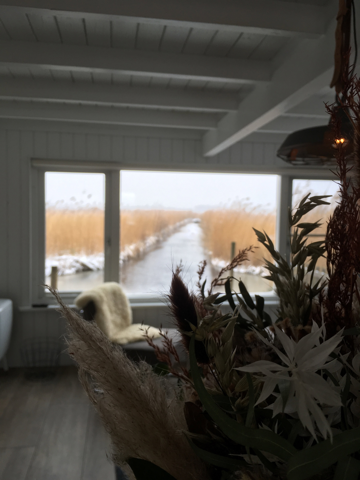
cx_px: 180
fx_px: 402
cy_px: 240
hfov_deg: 48.2
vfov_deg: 61.7
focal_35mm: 29
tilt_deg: -6.4
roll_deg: -1.0
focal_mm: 4.15
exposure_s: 1/50
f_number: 2.2
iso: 32
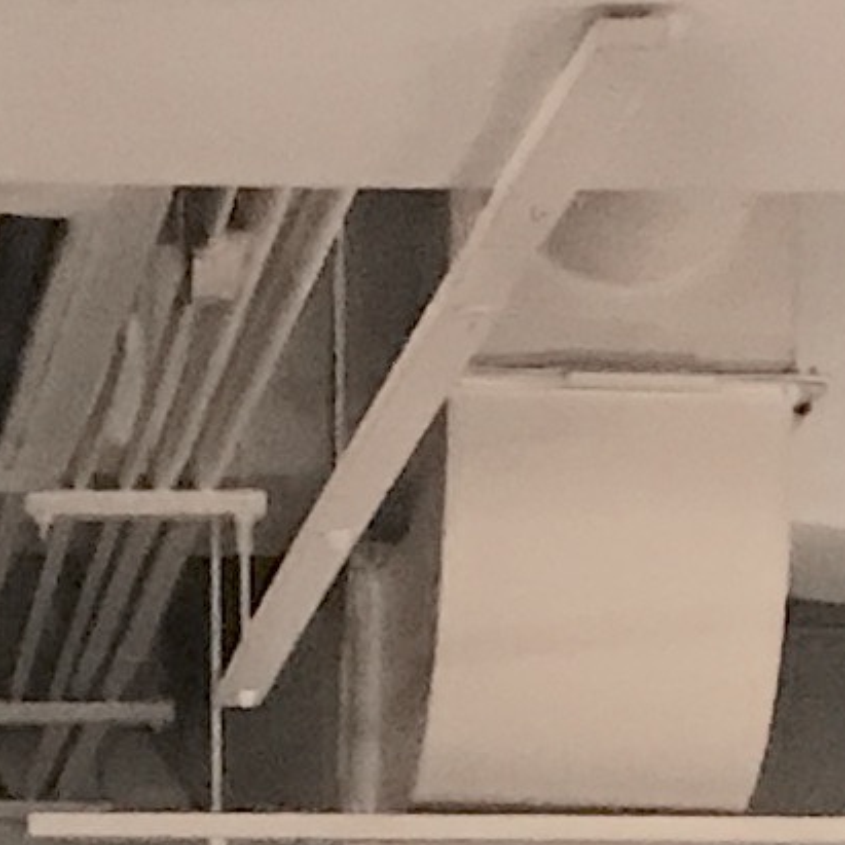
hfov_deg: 7.2
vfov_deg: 7.0
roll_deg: -0.1
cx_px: 86
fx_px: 6711
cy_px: 1591
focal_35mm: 243
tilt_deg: +0.0
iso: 80
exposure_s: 1/6
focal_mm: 3.99
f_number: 1.8
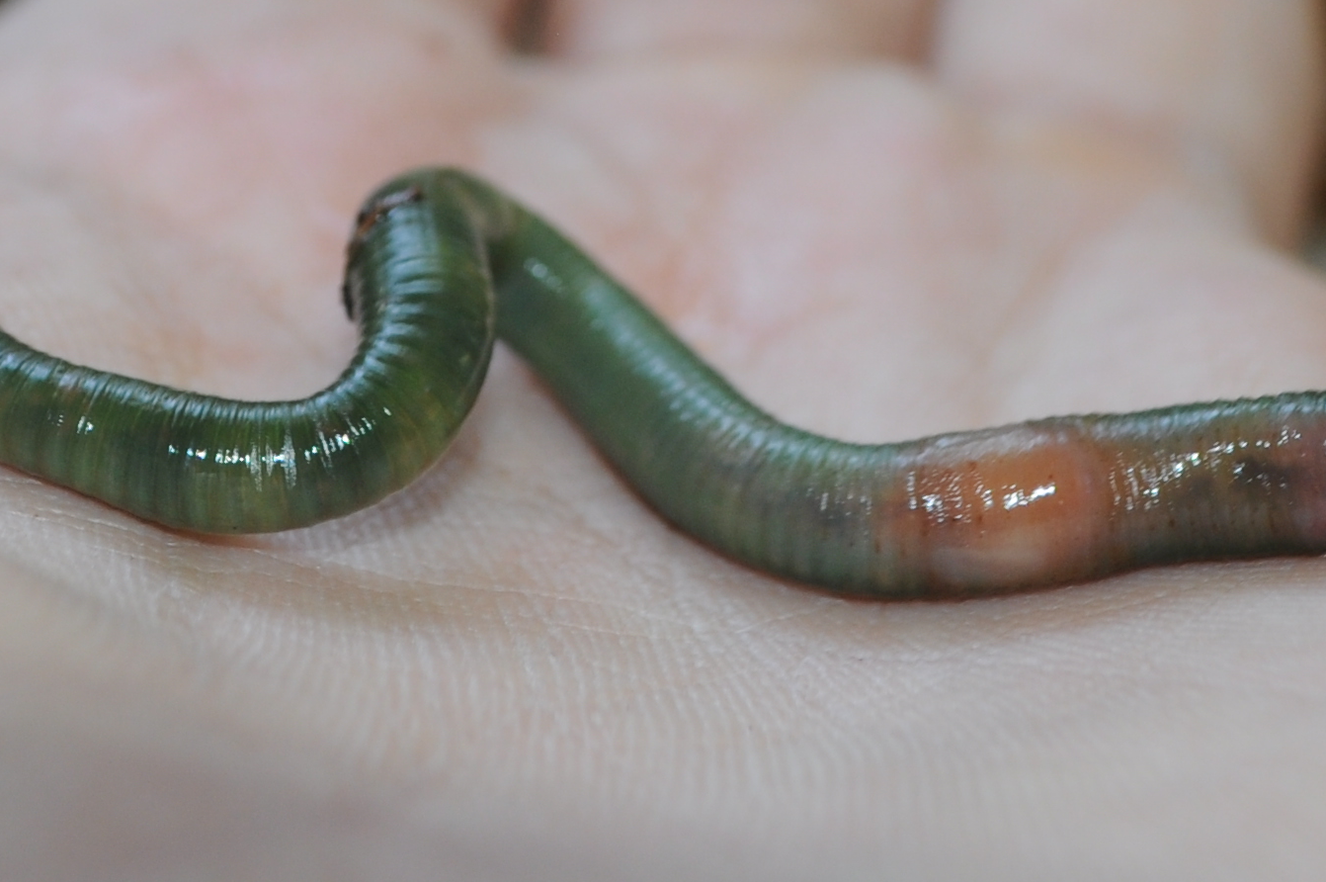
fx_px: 4232
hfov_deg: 17.7
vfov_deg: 11.7
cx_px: 338
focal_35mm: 115
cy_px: -169
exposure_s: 1/80
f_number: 5.6
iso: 200
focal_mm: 24
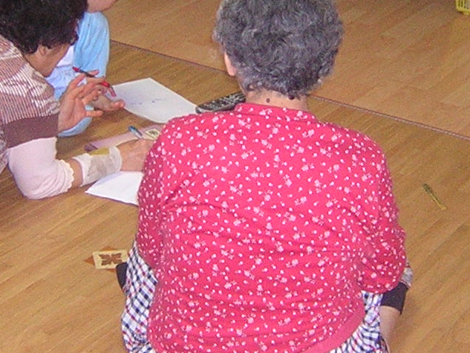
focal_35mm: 91
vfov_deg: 16.0
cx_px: 200
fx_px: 1236
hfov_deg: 21.5
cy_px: 30
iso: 400
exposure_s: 1/60.1
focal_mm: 4.7
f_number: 2.6
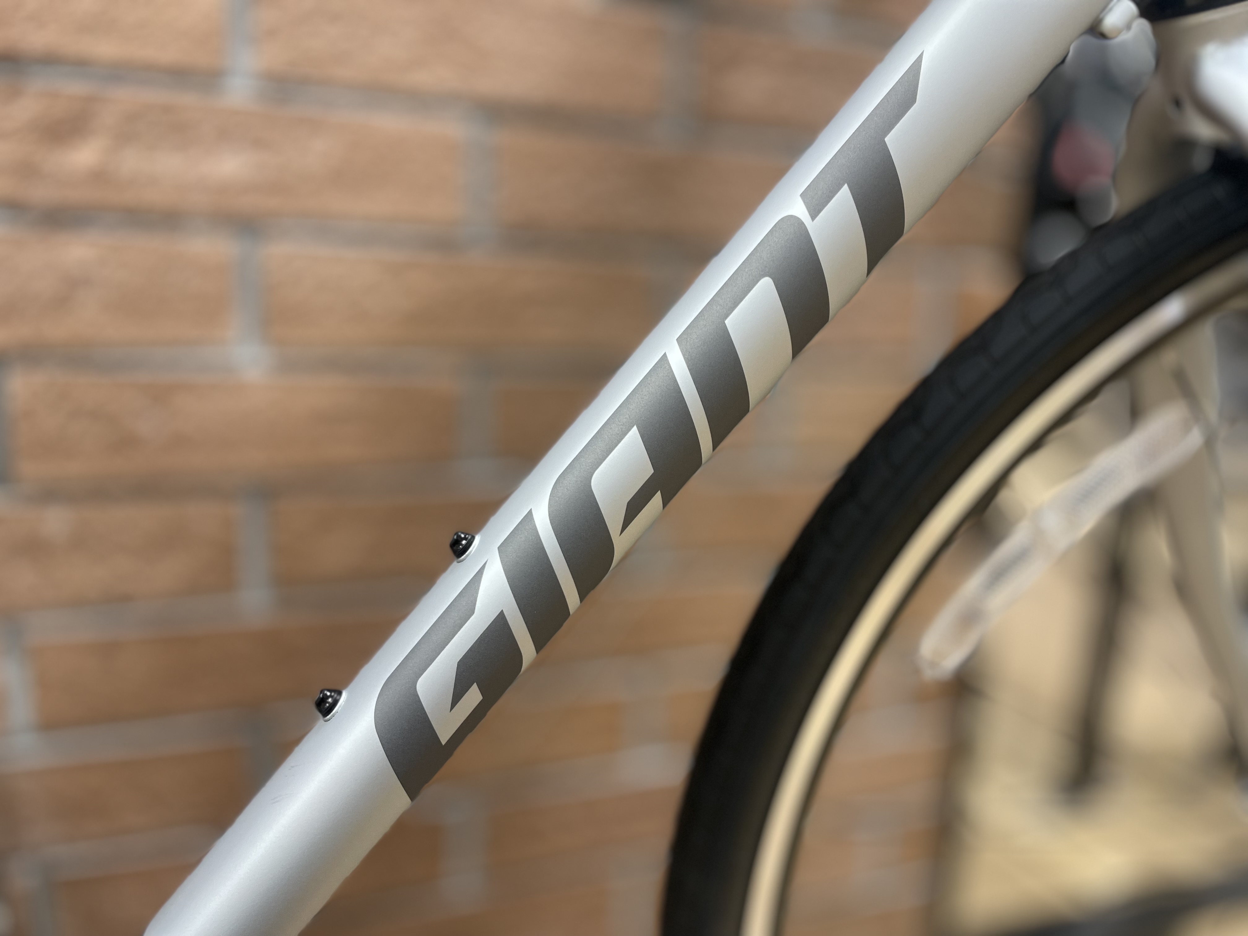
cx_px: 624
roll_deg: -2.8
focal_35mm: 26
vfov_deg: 53.1
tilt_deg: -12.4
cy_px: 468
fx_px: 937
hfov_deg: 67.3
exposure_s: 1/60
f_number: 1.6
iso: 100
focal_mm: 4.2
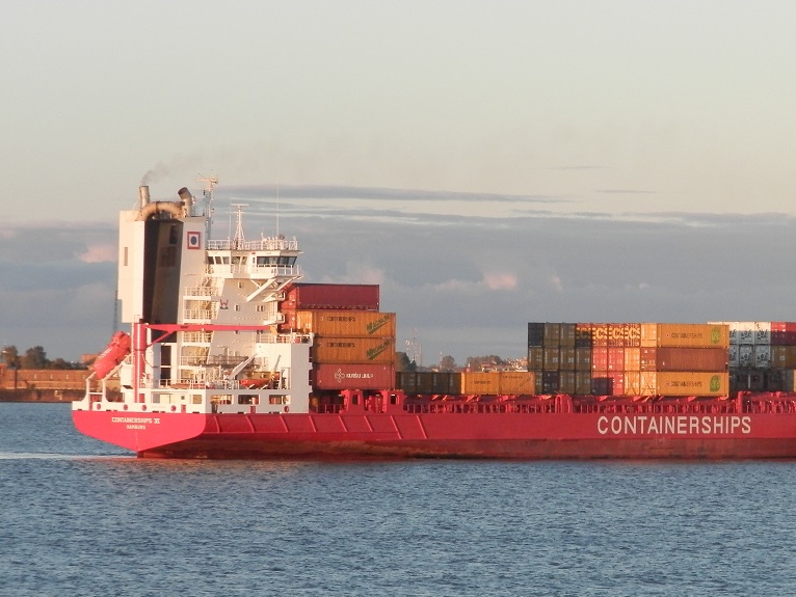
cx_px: 577
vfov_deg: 6.5
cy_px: 386
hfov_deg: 8.6
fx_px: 5291
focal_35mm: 230
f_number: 4.9
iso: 200
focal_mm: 27.4
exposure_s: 1/160
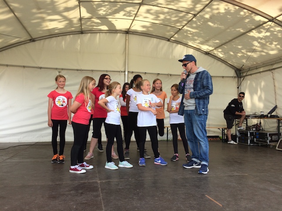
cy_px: 106
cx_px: 141
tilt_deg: +2.9
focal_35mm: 29
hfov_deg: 61.7
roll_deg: -1.3
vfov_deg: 48.2
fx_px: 236
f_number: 2.2
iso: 32
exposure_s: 1/427
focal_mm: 4.15
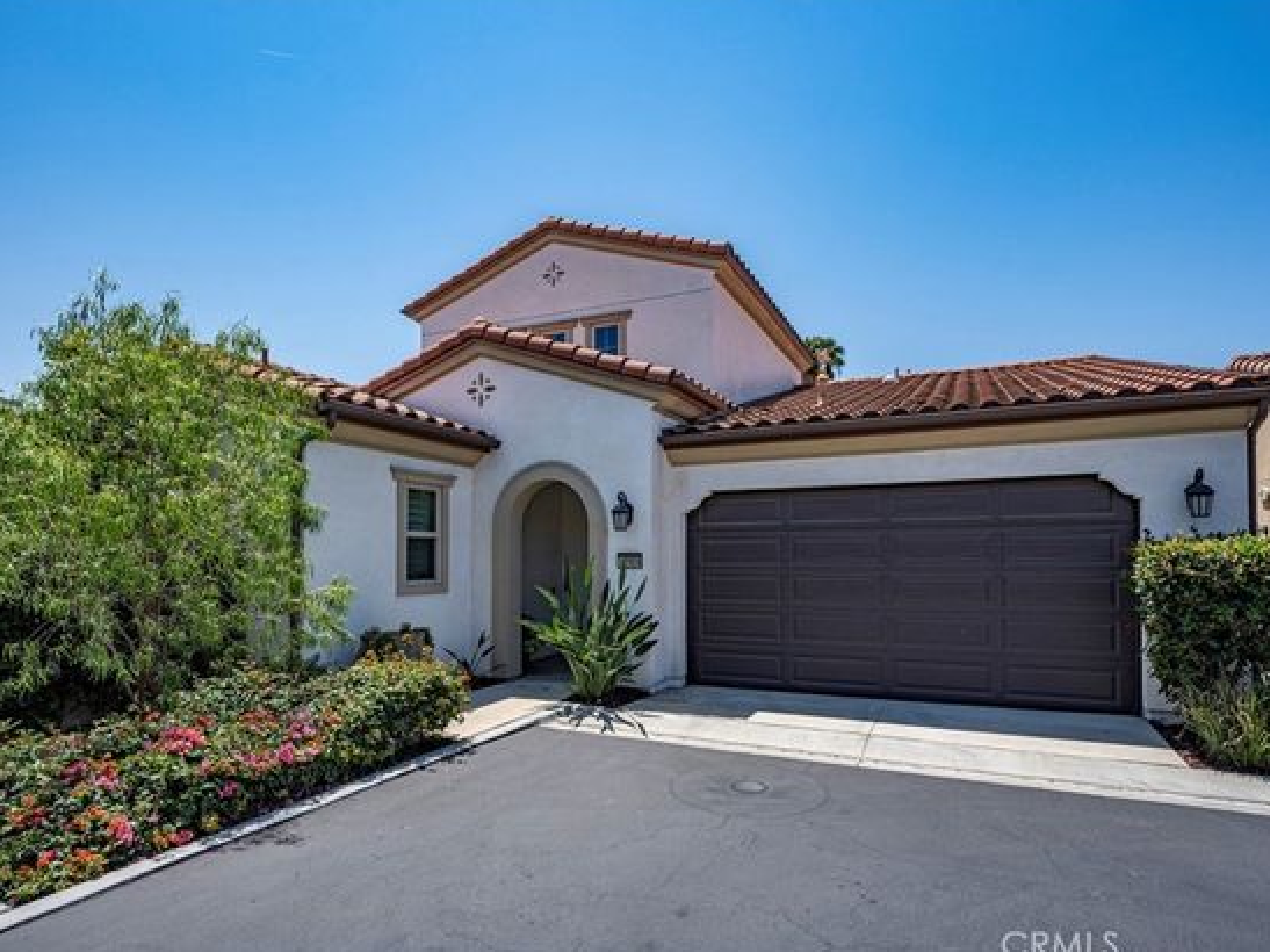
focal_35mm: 18
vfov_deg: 71.6
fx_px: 660
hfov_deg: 87.7
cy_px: 470
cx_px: 664
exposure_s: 1/500
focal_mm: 16
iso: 200
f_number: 8
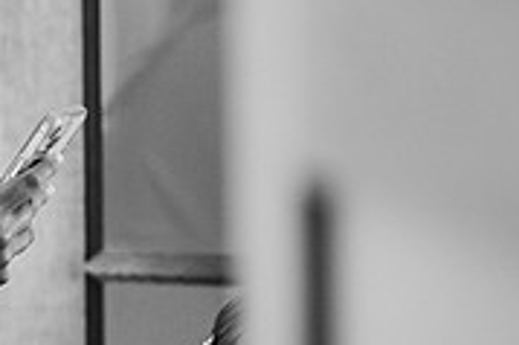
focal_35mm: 275
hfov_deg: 7.4
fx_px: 3961
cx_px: -215
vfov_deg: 5.0
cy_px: 130
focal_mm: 85
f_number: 1.8
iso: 1100
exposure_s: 1/200
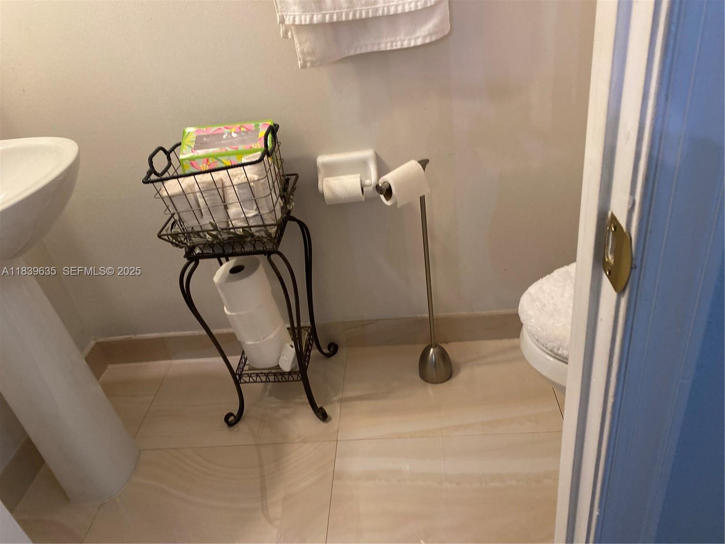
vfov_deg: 53.1
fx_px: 545
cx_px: 362
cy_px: 272
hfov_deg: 67.3
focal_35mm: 26
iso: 250
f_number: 1.8
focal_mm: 4.25
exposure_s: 1/60
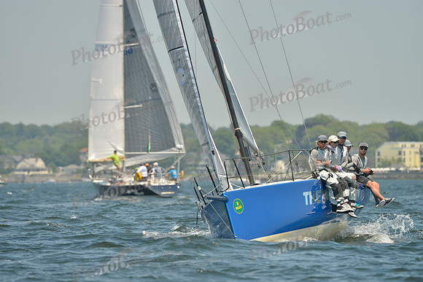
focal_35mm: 400
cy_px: 141
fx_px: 4701
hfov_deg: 5.2
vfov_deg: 3.4
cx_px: 212
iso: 280
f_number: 6.3
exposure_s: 1/1250
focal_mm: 400
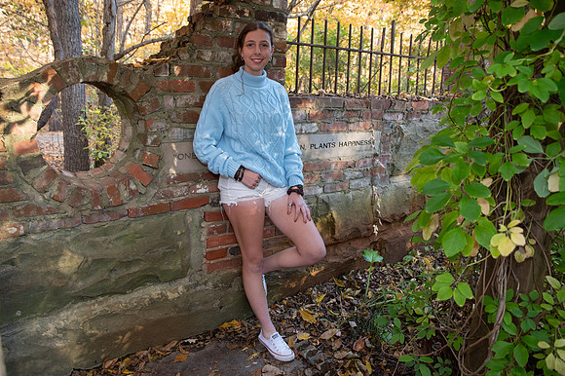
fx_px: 399
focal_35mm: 25
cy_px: 188
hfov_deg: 70.5
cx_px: 266
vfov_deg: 50.5
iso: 640
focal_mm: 24
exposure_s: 1/200
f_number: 3.2
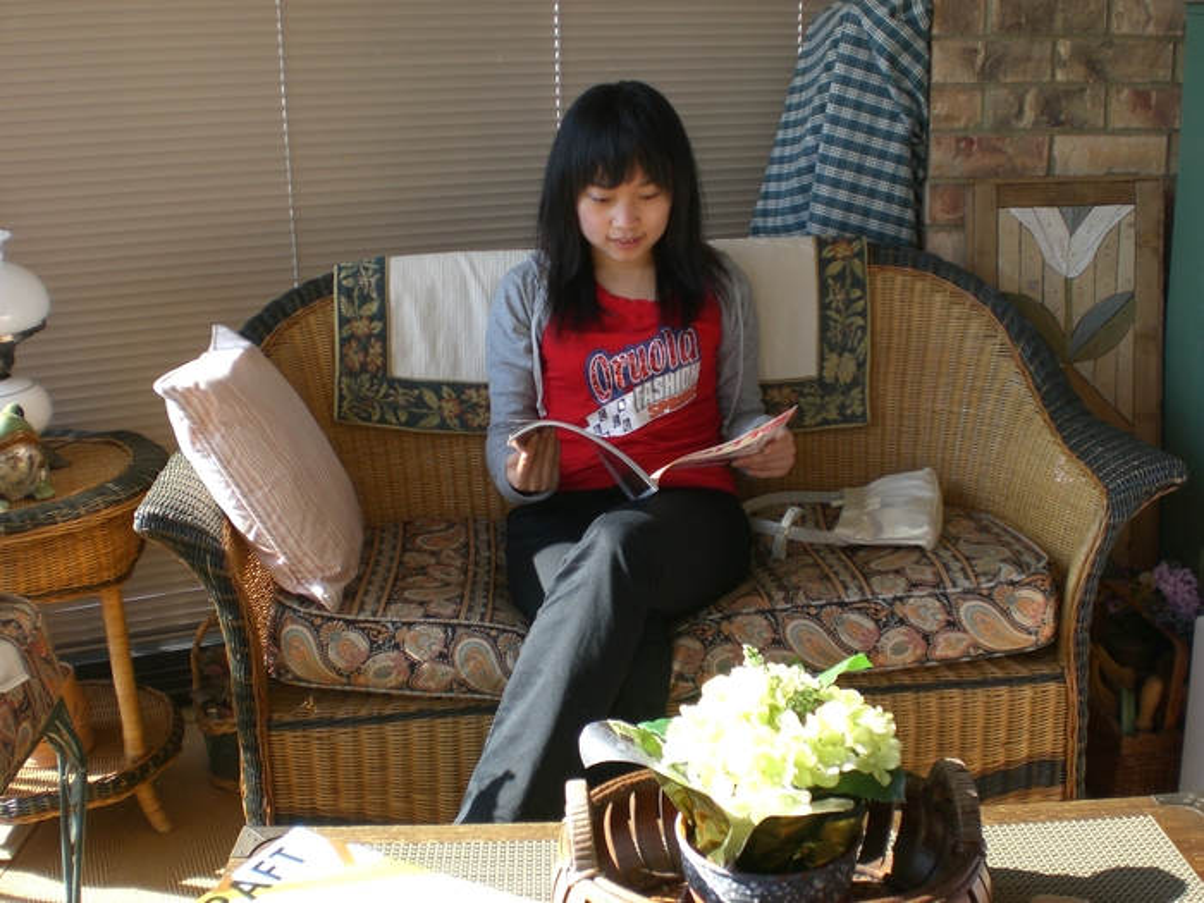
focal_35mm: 38
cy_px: 452
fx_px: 1322
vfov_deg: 37.7
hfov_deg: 49.0
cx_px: 602
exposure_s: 1/125
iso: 50
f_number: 3.1
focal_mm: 6.3
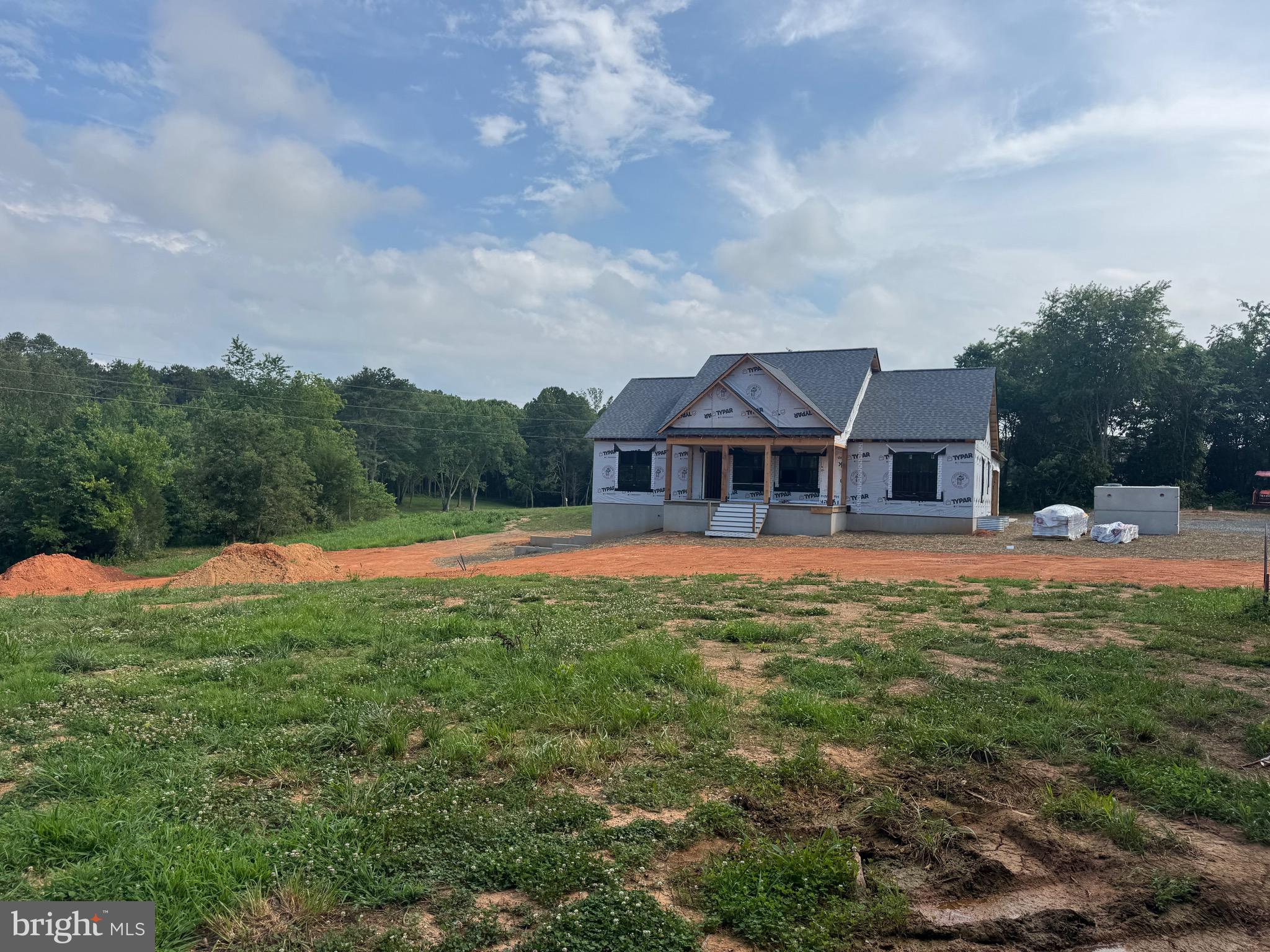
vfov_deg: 56.8
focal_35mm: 24
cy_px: 476
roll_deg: -2.3
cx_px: 635
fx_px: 881
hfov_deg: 71.6
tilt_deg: +0.5
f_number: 1.78
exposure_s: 1/5348
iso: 80
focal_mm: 6.76
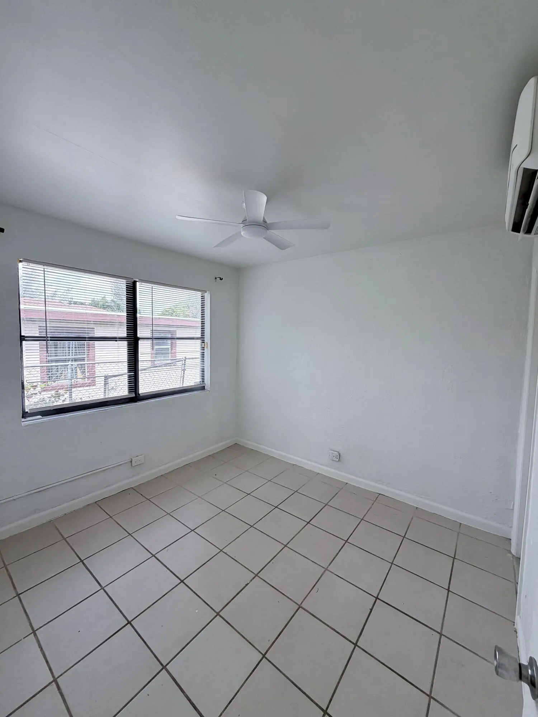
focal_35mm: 14
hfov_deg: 85.7
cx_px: 269
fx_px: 290
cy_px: 358
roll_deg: -1.6
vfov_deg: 102.1
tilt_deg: -3.9
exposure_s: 1/154
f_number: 2.2
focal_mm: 2.22
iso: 64
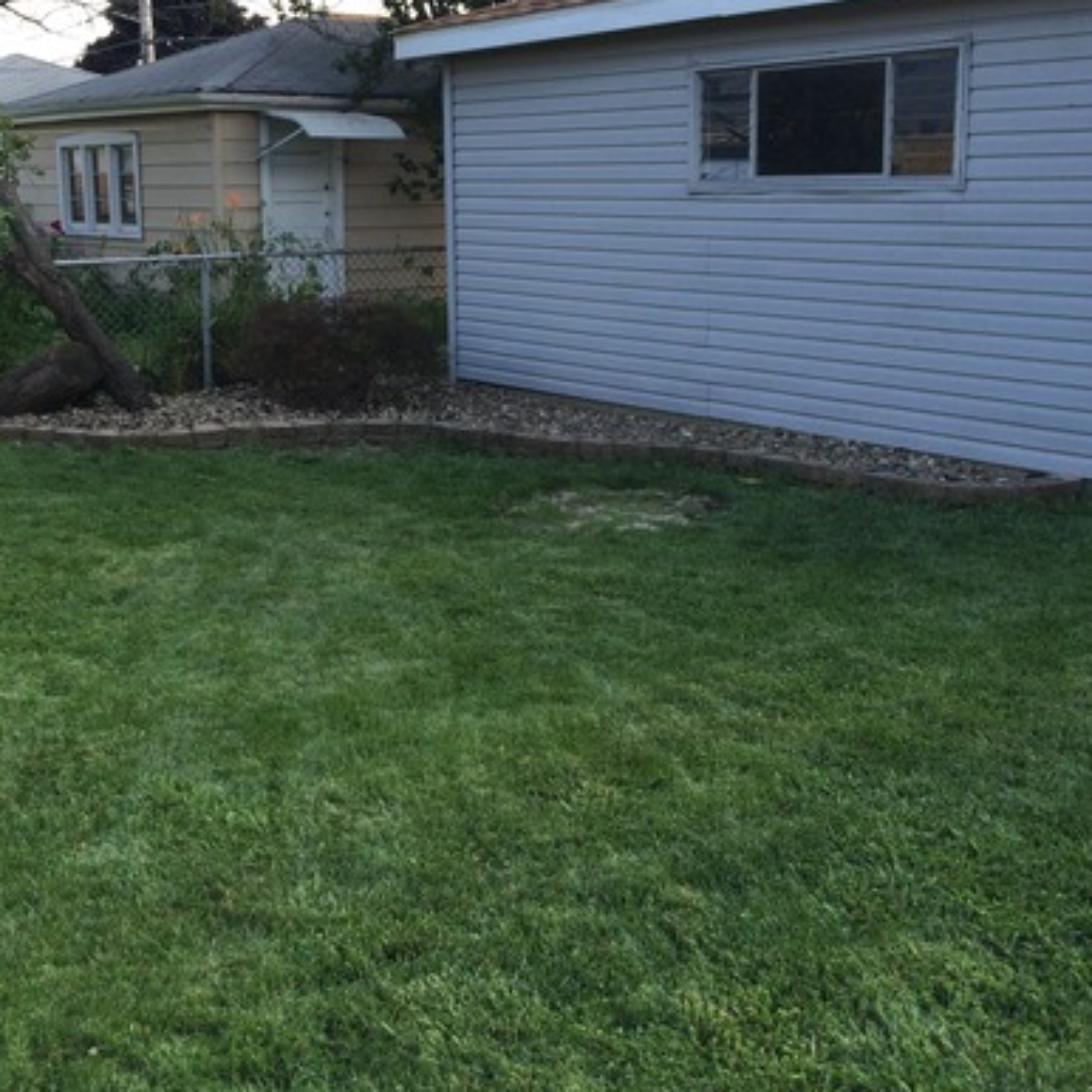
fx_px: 1570
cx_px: 373
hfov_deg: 38.0
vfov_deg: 38.2
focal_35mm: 44
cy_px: 438
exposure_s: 1/383
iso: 32
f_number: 2.2
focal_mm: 4.12
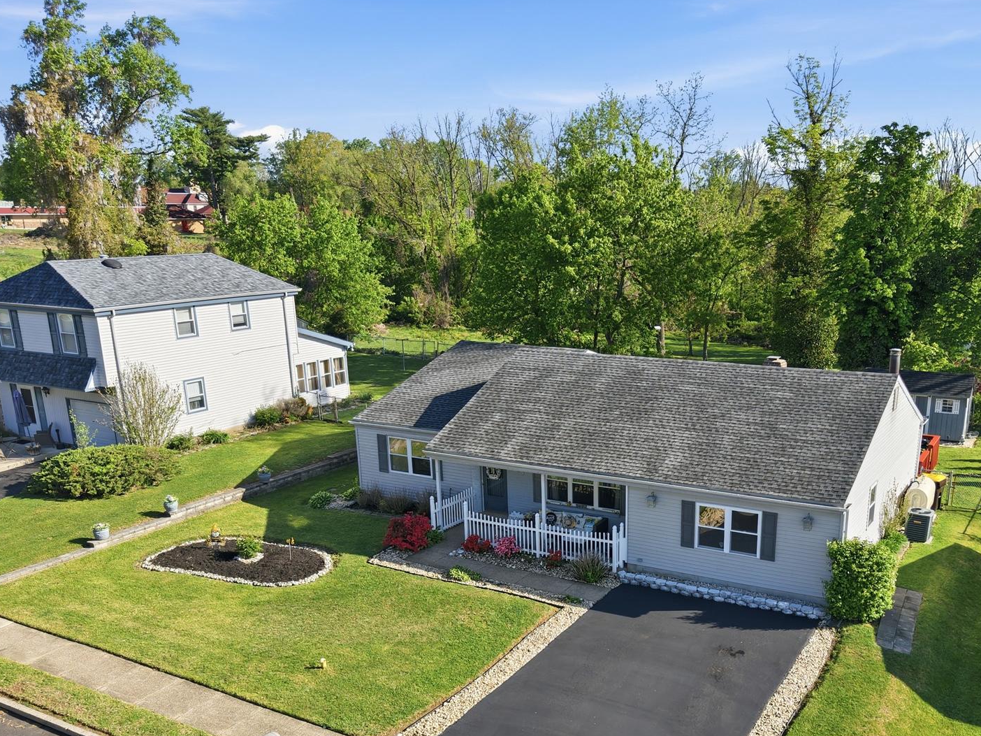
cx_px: 617
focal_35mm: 35
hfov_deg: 52.0
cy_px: 515
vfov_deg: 40.0
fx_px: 992
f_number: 1.8
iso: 240
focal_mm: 8.7
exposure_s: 1/4000
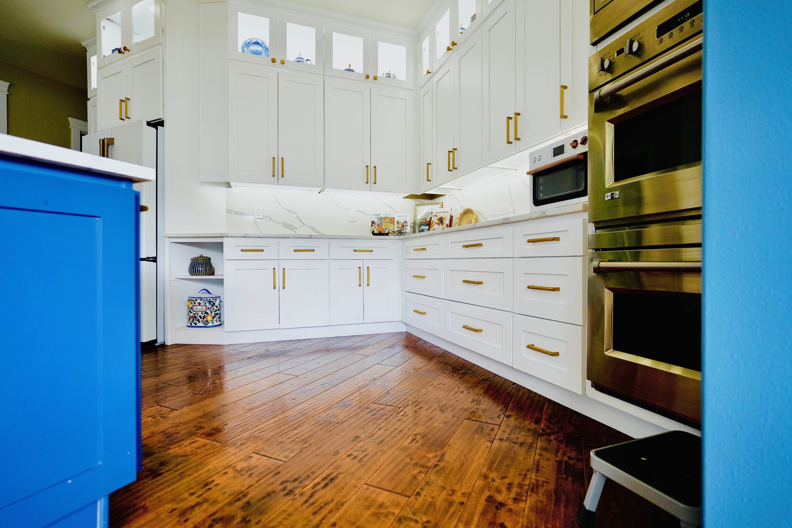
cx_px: 396
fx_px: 374
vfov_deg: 70.4
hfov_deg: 93.3
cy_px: 264
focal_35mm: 17
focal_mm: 17
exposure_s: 1/160
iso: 320
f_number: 2.8
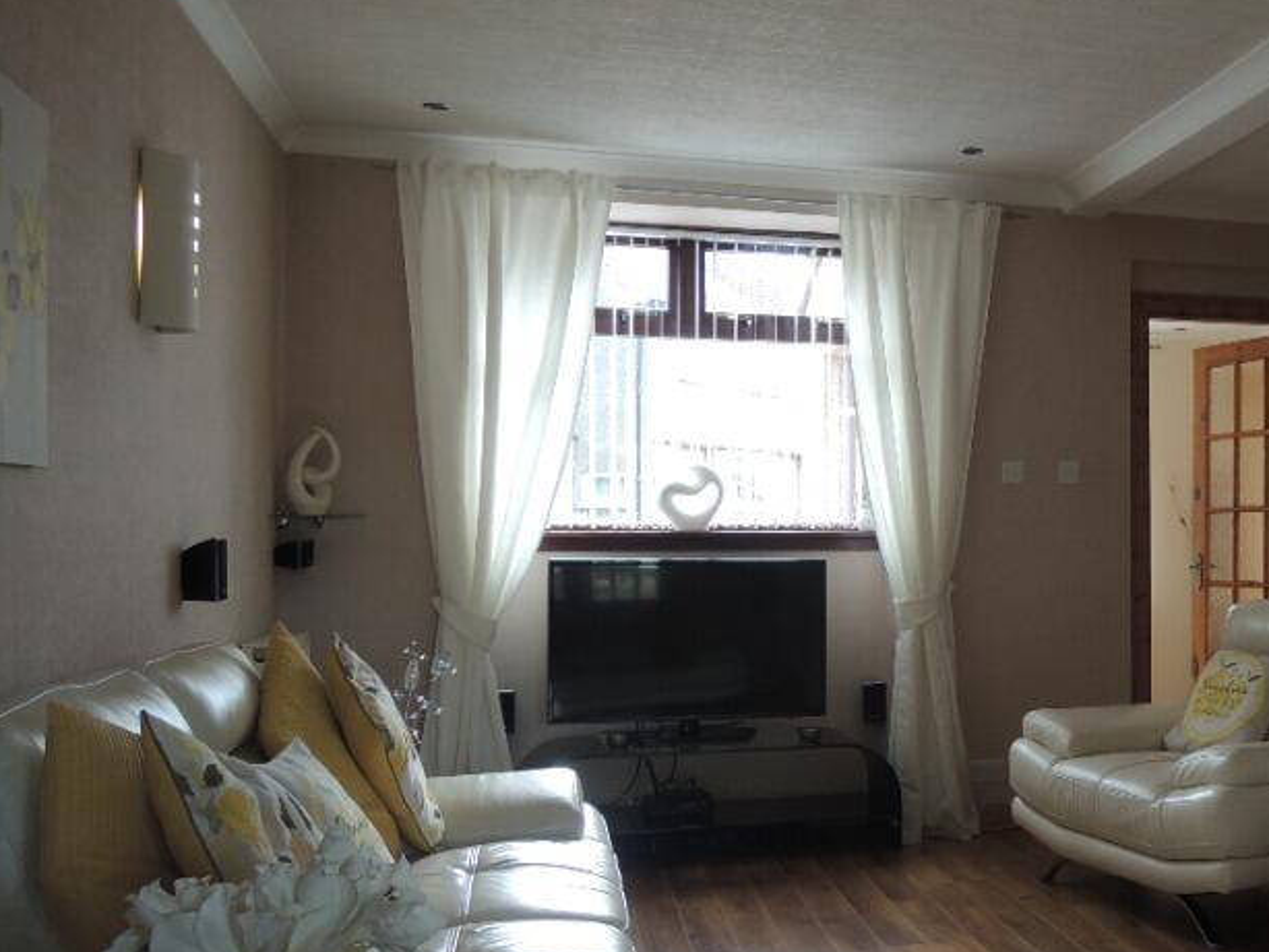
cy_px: 547
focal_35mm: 40
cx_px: 1052
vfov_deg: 35.9
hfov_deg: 44.1
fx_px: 1467
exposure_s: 1/30
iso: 100
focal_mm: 4.3
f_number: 2.8
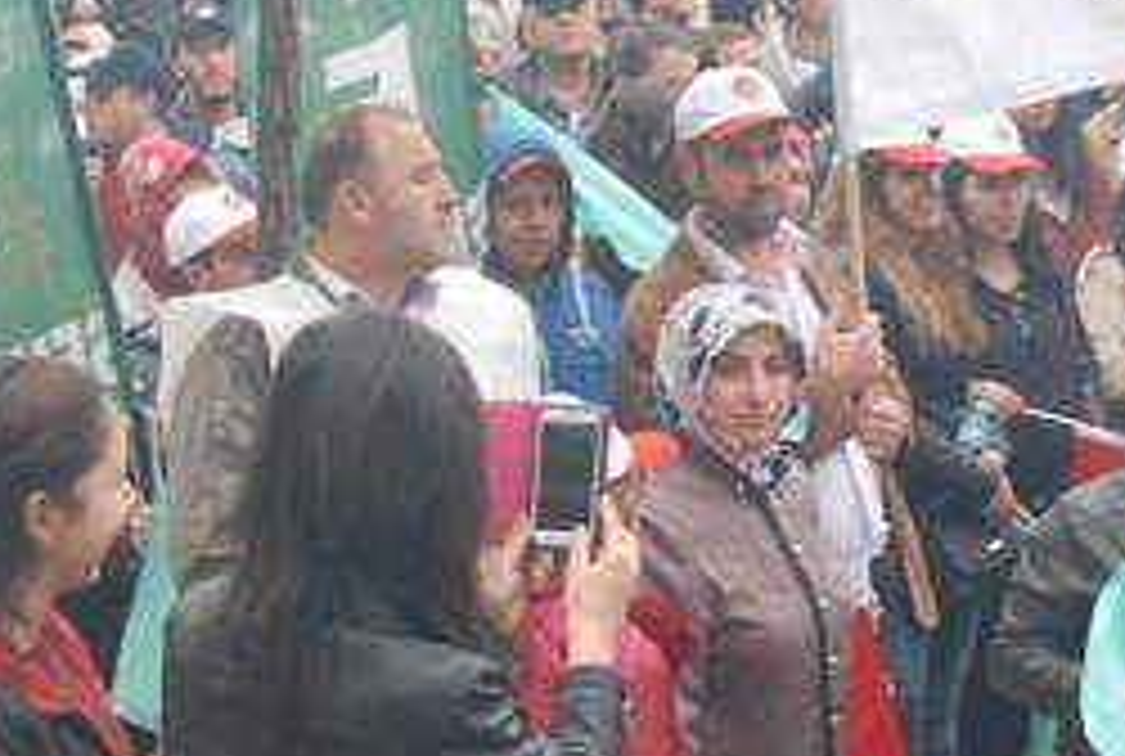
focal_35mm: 130
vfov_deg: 10.6
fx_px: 4060
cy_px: 378
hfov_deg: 15.5
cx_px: 1125
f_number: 5.6
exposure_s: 1/125
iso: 200
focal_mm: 27
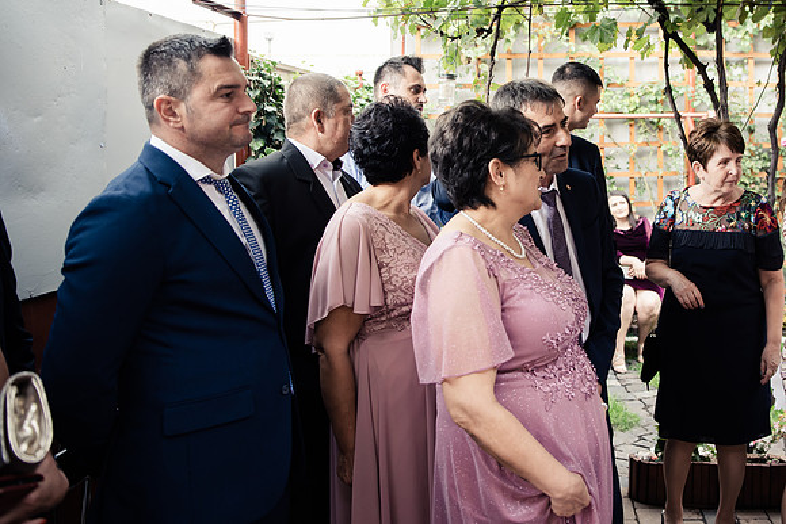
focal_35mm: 33
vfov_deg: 39.5
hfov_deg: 55.5
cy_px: 191
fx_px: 724
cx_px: 538
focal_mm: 24
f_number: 2.8
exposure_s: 1/320
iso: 400
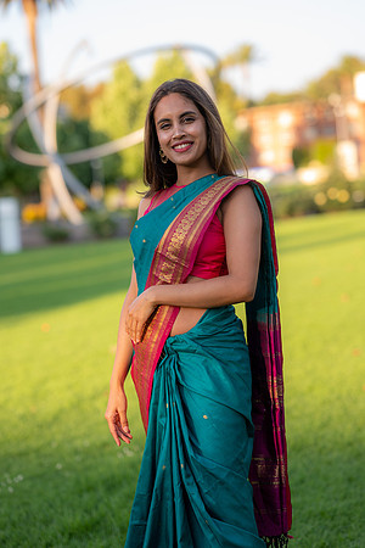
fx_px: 1293
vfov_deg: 23.9
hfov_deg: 16.1
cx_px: 182
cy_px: 274
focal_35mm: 85
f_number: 2.5
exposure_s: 1/320
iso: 64
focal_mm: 85
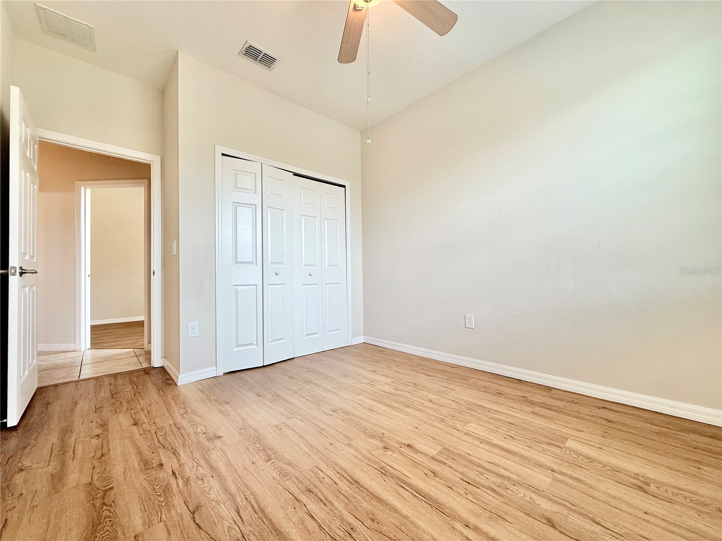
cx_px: 361
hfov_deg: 102.1
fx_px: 292
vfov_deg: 85.7
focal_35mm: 14
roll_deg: +1.0
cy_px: 270
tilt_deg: +1.5
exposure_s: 1/99
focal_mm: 2.22
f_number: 2.2
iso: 80
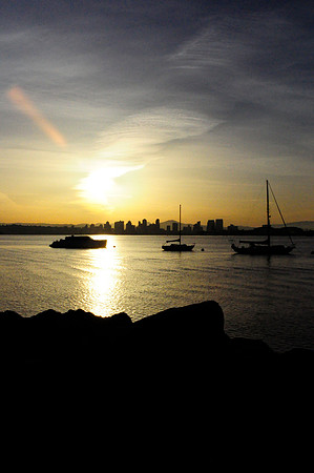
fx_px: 531
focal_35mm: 40
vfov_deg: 48.0
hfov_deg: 32.9
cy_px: 236
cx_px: 157
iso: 3200
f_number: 25
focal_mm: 27
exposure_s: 1/4000
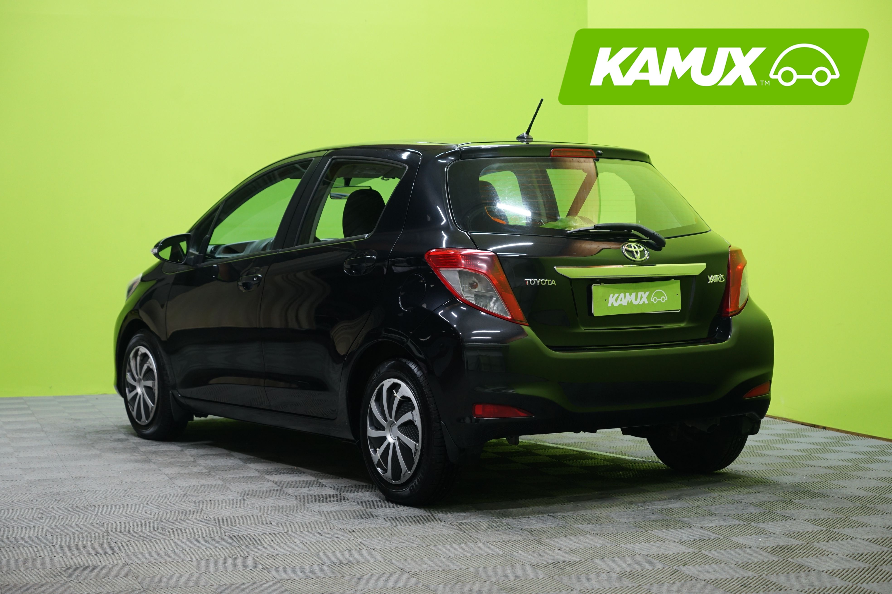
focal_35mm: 63
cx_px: 446
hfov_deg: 31.9
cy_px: 297
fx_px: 1561
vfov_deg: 21.6
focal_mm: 63
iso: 800
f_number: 5
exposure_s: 1/20
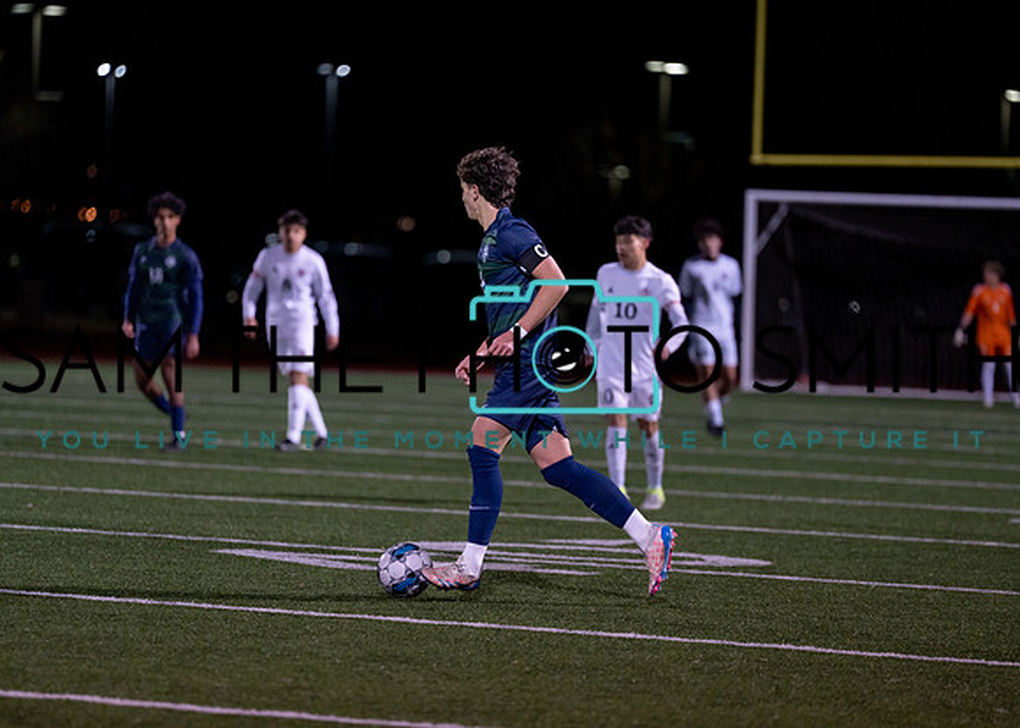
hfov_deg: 9.6
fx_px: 6070
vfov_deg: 6.9
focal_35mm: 210
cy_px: 364
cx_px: 510
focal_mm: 200
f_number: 2.8
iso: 2500
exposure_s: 1/1000
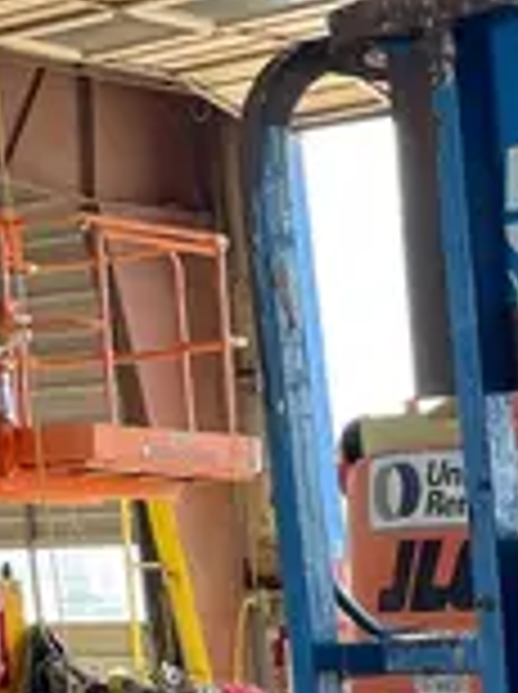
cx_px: 1108
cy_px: 1037
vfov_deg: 14.8
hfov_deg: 10.7
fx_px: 2481
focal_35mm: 124
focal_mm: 4.2
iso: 40
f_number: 1.6
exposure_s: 1/120
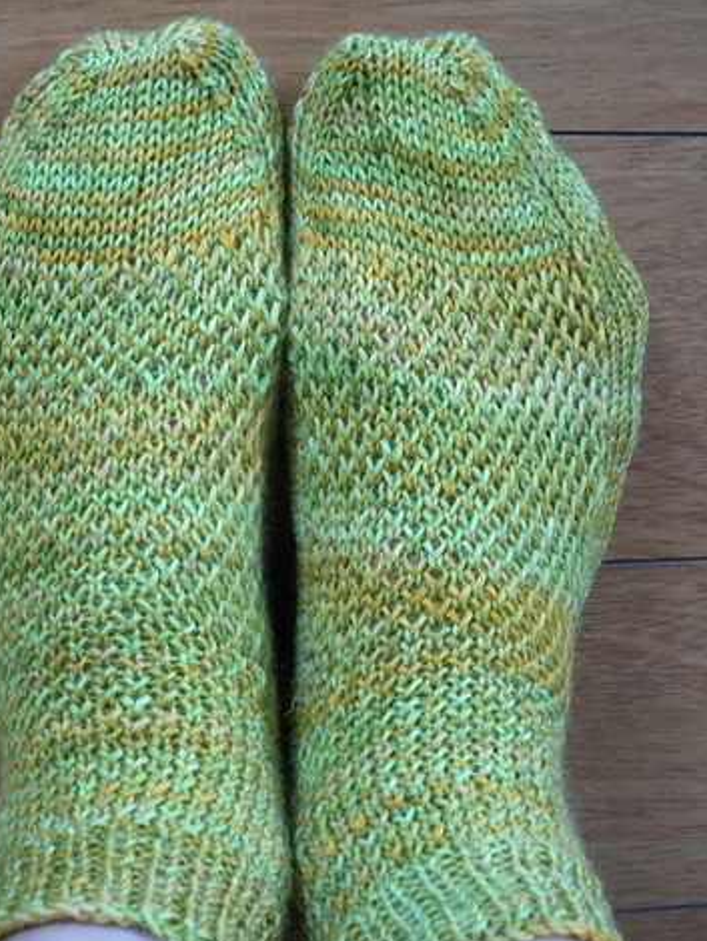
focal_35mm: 49
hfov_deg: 29.5
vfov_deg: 38.9
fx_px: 1333
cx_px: 232
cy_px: 473
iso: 400
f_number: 3.5
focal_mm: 6.3
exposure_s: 1/31.8
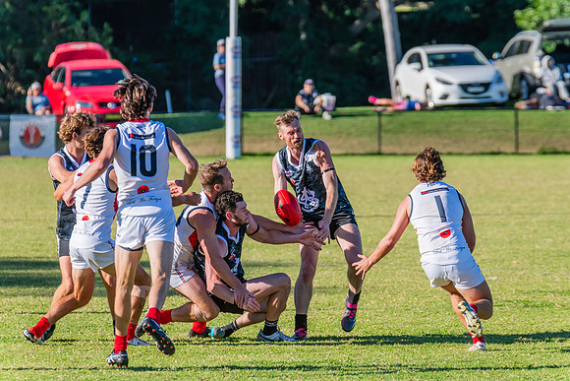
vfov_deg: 3.3
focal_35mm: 419
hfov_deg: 4.9
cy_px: 189
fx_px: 6637
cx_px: 290
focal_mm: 410
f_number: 9
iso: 800
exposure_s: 1/1600
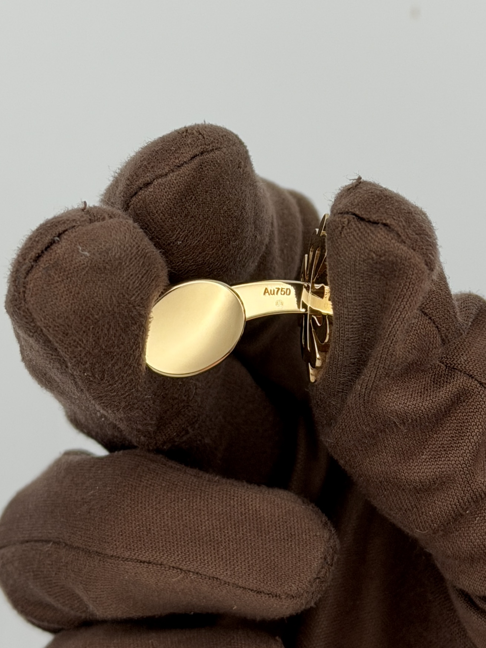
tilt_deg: -87.3
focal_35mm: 48
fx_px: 899
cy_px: 324
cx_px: 243
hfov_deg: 30.3
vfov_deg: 39.7
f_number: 1.78
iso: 64
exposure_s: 1/306
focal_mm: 6.76
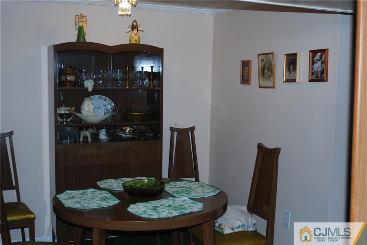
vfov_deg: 29.9
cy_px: 122
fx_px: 459
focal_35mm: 45
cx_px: 184
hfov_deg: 43.6
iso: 200
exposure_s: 1/60
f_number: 4.8
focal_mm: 30
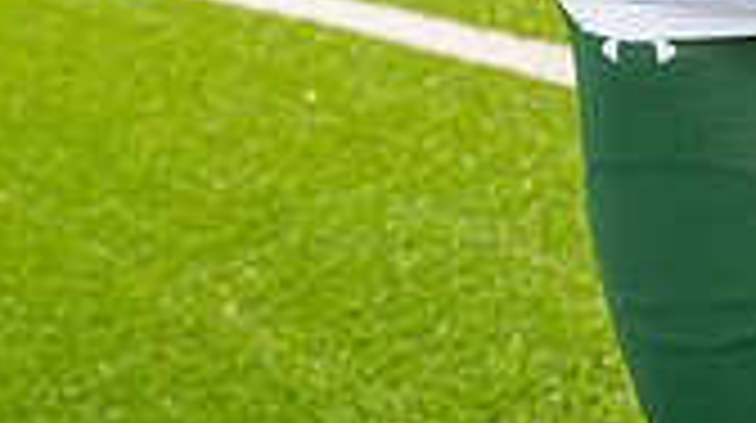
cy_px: -526
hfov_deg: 15.9
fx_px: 2703
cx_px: 486
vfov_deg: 8.3
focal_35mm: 135
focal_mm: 48
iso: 100
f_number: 5.6
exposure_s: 1/320
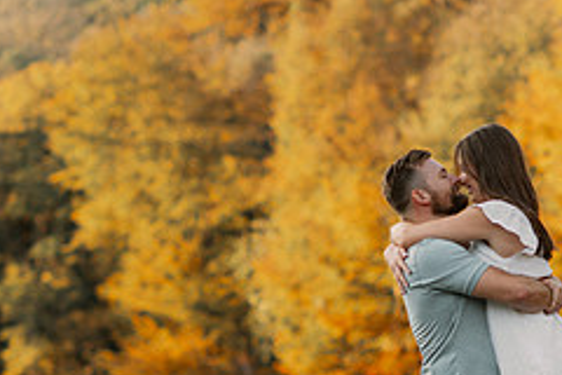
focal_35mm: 211
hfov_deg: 9.7
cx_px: 473
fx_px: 3294
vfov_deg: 6.5
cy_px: 393
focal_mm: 85
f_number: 2.2
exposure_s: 1/400
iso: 200
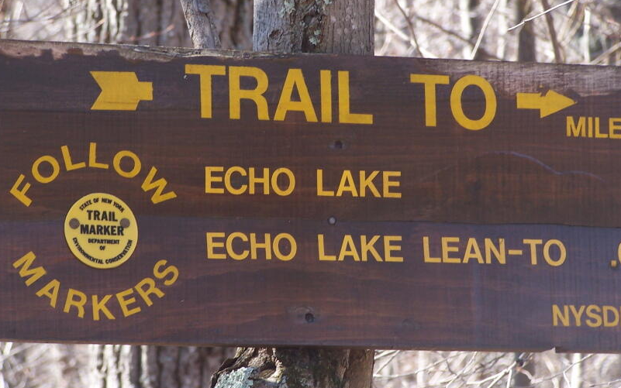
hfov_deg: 9.2
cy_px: 146
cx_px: 327
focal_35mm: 229
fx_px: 3876
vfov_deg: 5.7
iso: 80
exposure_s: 1/160
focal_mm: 28
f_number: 3.2
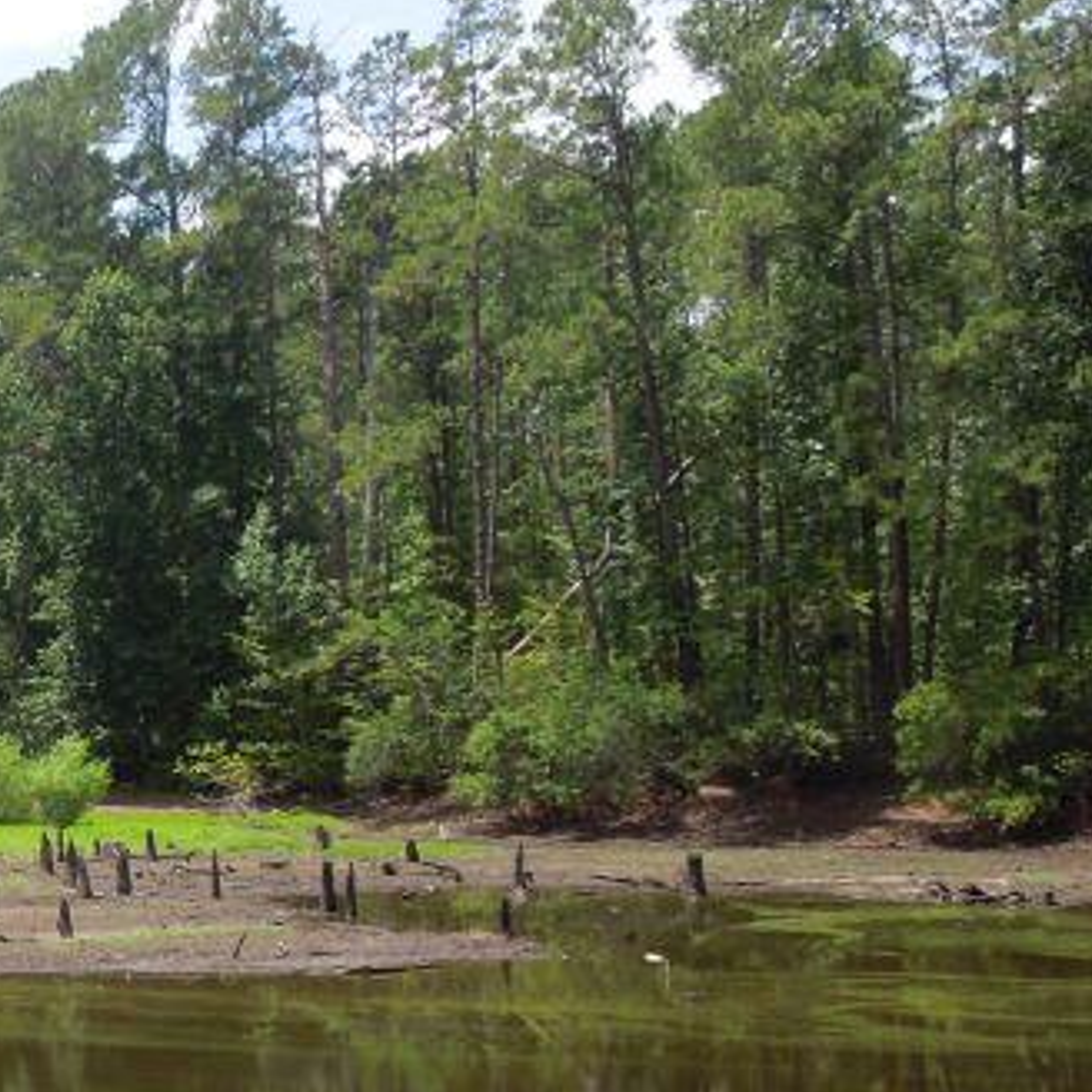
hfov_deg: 21.7
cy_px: 669
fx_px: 2463
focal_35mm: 69
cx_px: -449
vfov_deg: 24.9
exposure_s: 1/640
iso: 100
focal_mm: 4.5
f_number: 3.3
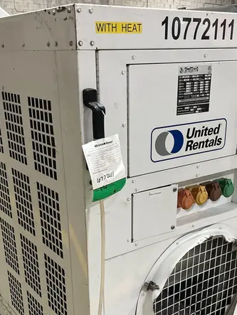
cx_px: 116
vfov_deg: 42.9
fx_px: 392
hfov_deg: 33.6
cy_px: 223
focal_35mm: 43
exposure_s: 1/60
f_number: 1.6
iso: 200
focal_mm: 5.1
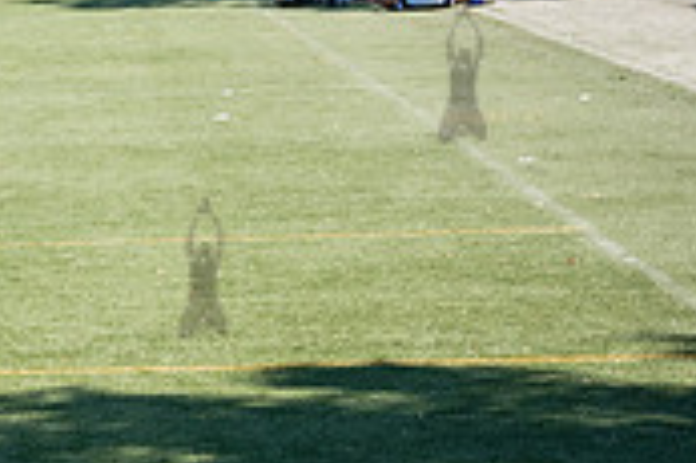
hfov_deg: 11.2
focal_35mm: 176
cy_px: 107
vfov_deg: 7.8
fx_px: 3399
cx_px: -362
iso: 200
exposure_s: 1/800
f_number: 4
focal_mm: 34
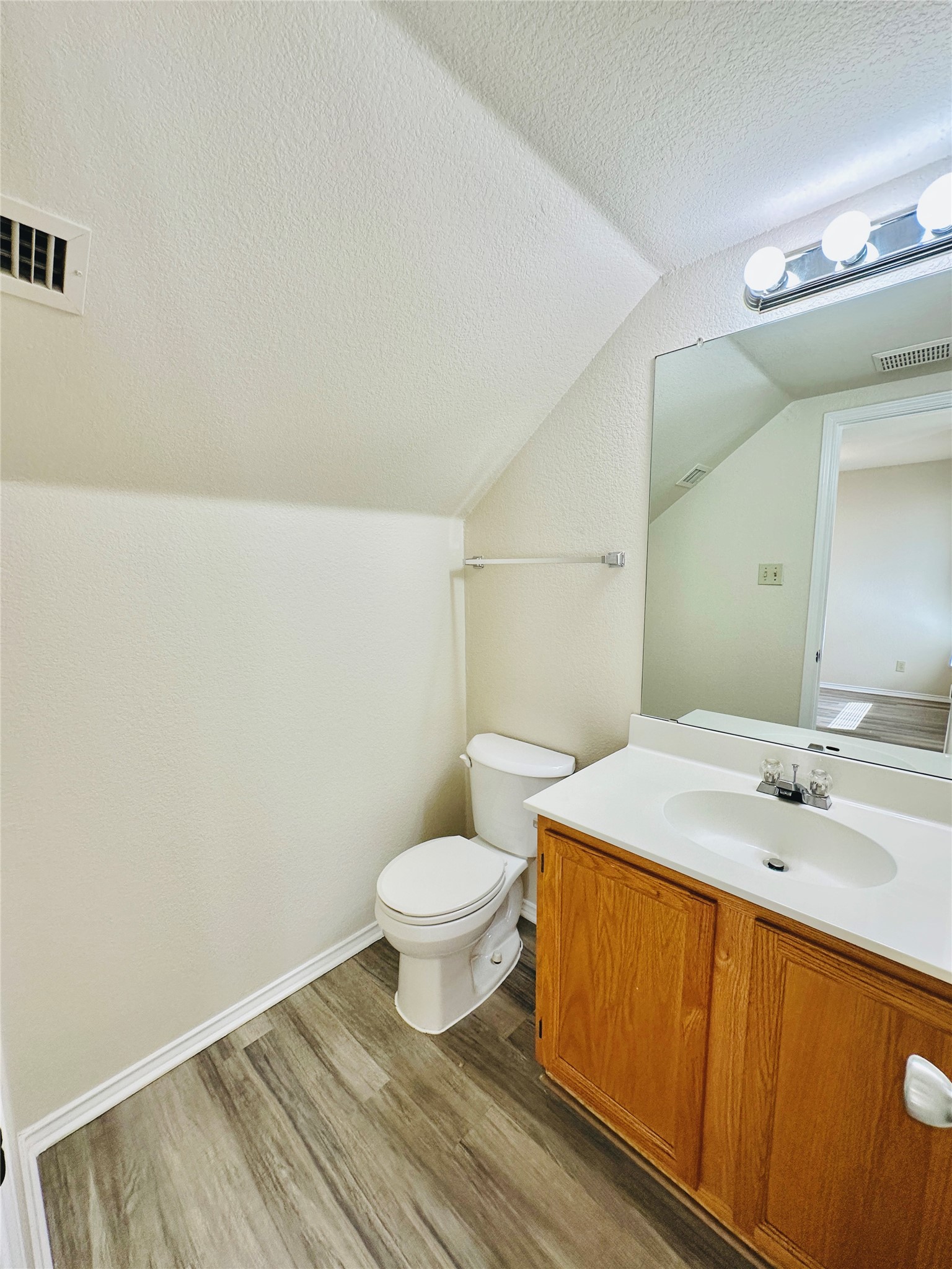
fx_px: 513
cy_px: 634
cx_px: 476
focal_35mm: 14
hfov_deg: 85.7
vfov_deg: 102.1
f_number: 2.2
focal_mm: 2.22
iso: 160
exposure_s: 1/120
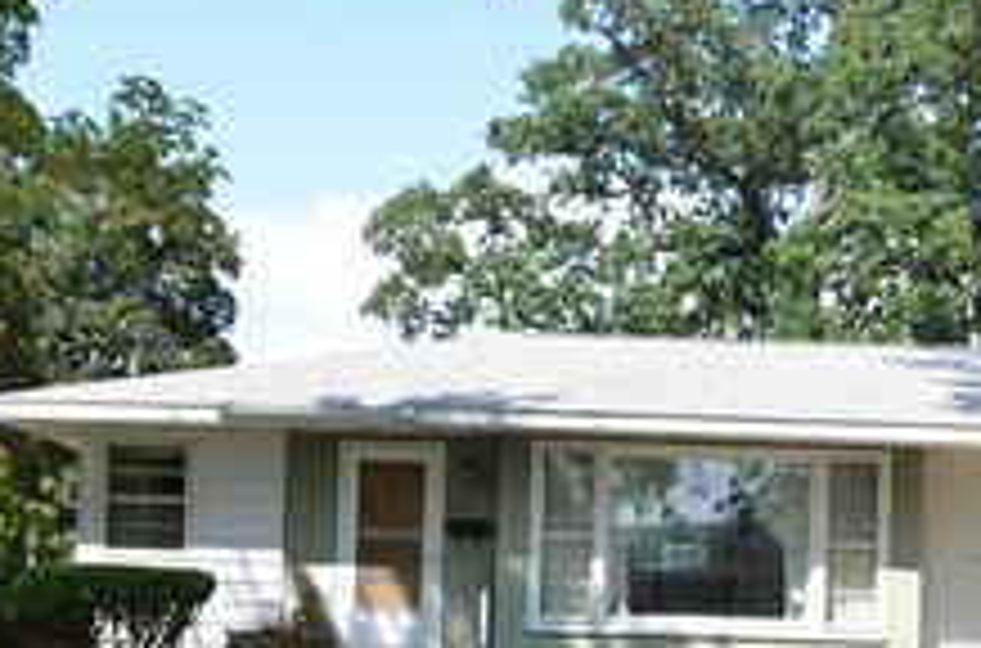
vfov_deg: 21.3
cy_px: 574
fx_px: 1685
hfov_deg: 32.4
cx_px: 567
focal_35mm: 62
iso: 200
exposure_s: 1/250
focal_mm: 18
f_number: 8
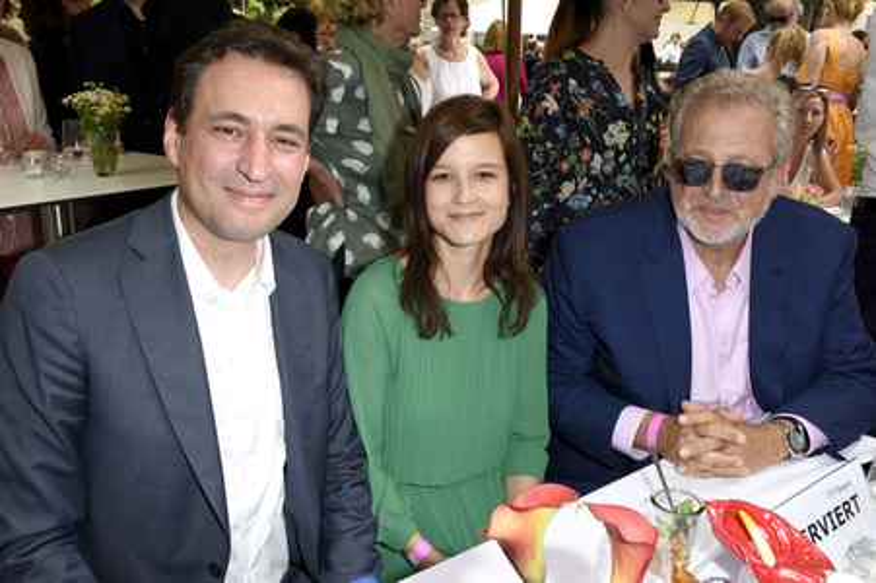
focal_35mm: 30
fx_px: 729
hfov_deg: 62.0
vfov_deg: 43.5
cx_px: 438
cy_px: 292
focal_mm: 20
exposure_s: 1/160
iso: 320
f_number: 6.3
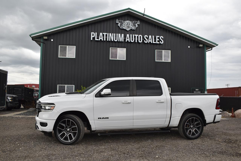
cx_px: 120
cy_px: 80
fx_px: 221
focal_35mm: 33
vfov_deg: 40.0
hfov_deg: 57.2
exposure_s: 1/250
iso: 200
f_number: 6.3
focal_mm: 22
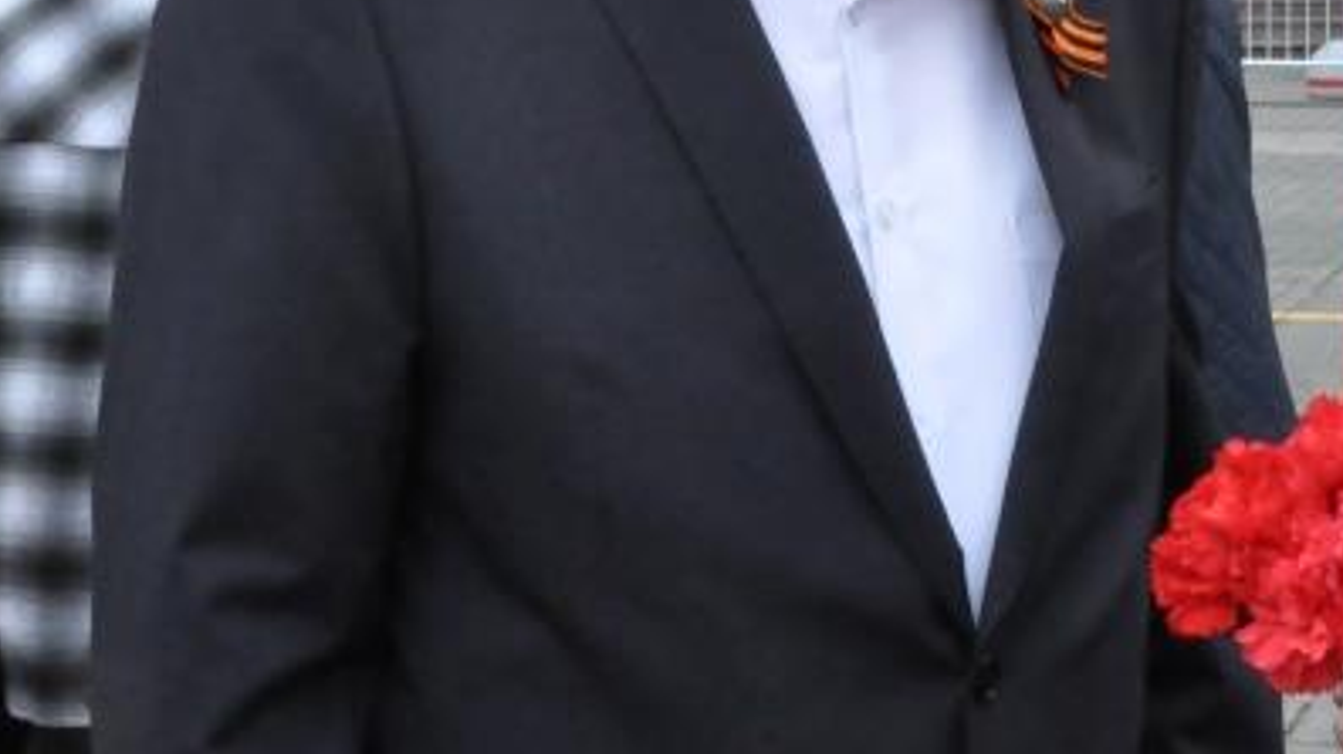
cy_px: -95
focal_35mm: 89
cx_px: 1272
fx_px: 3168
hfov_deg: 23.2
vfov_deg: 13.3
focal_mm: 22
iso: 3200
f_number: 22
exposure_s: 1/500
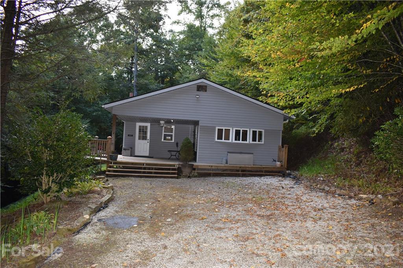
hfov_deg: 67.4
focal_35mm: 27
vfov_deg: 47.9
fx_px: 302
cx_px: 202
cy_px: 134
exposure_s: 1/80
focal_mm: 18
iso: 800
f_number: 4.5
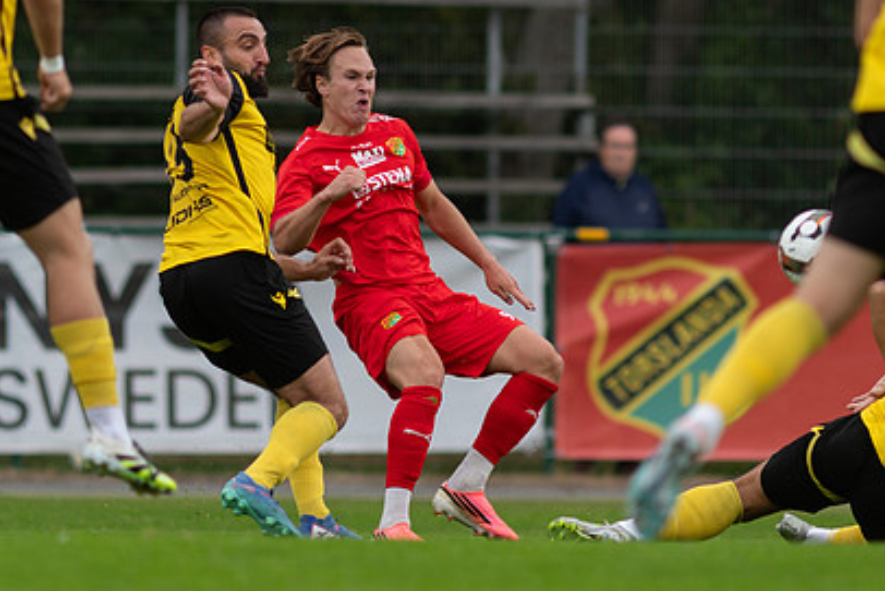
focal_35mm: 668
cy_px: 248
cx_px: 440
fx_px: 16427
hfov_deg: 3.1
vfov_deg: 2.1
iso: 140
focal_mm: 300
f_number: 3.2
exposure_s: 1/1250
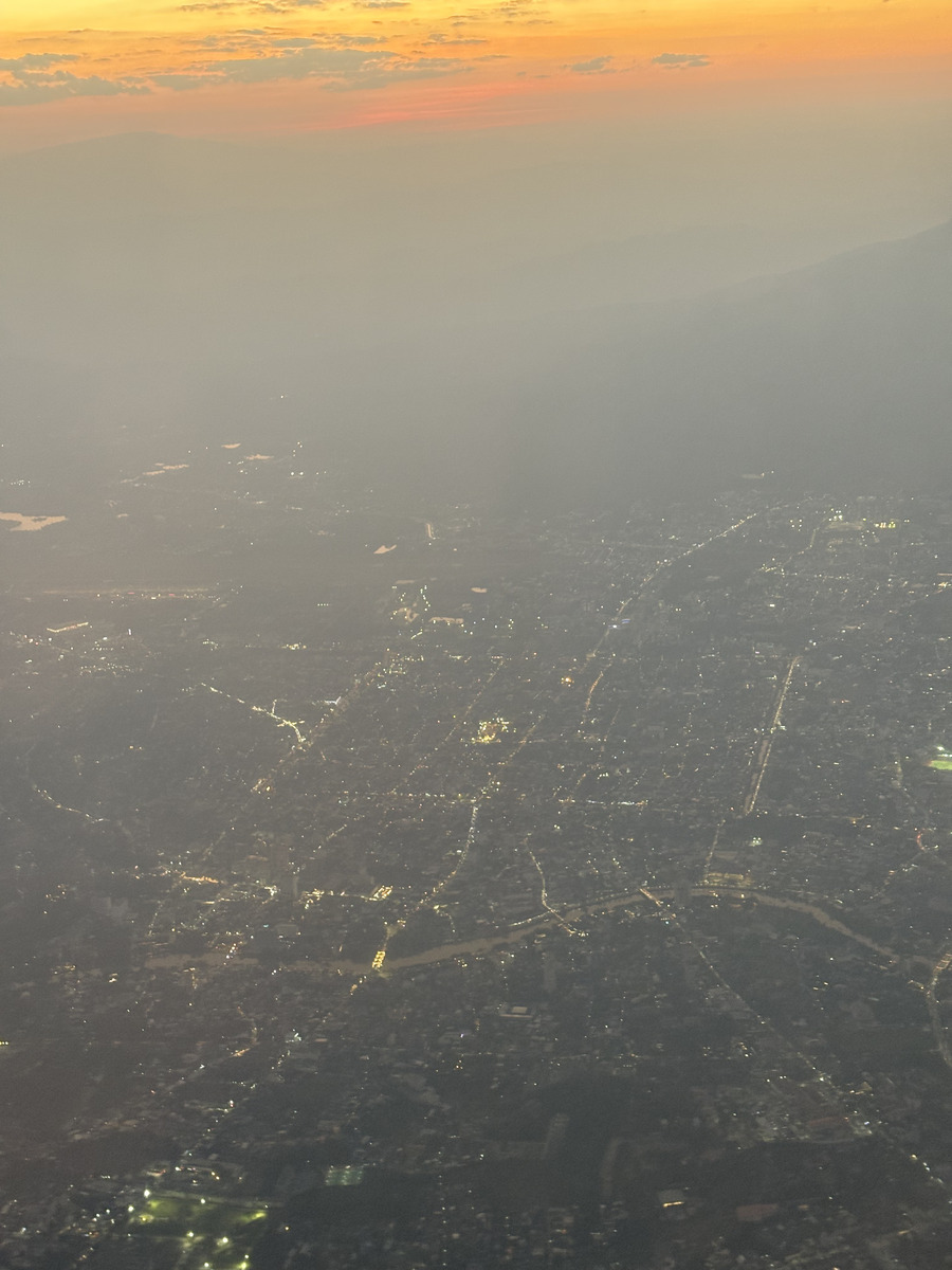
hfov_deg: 28.0
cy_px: 635
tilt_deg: -14.8
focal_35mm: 52
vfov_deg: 36.8
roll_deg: +3.2
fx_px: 1907
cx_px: 476
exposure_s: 1/42
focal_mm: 5.96
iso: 160
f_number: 1.6
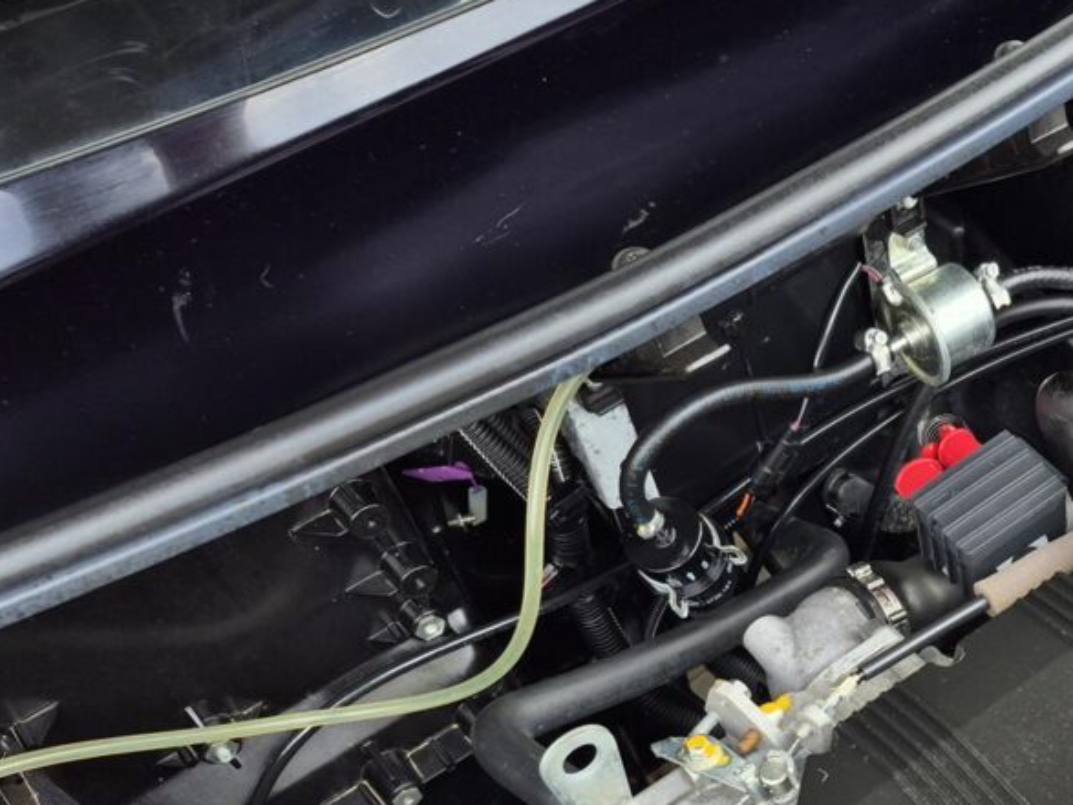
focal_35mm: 47
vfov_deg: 29.5
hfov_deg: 36.6
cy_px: 739
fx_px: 1457
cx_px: 1060
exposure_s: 1/180
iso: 32
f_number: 1.8
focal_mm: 5.4
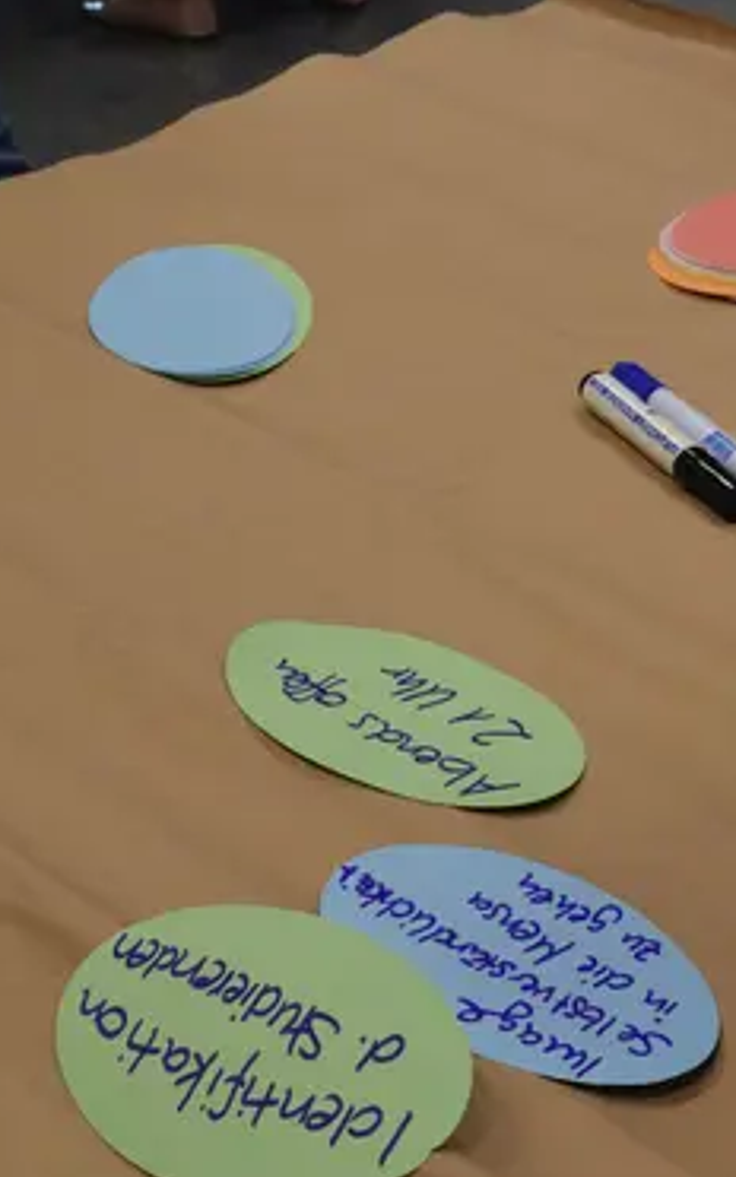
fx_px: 3016
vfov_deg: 22.1
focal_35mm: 94
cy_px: 628
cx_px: 787
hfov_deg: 13.7
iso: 1600
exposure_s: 1/80
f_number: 11
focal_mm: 38
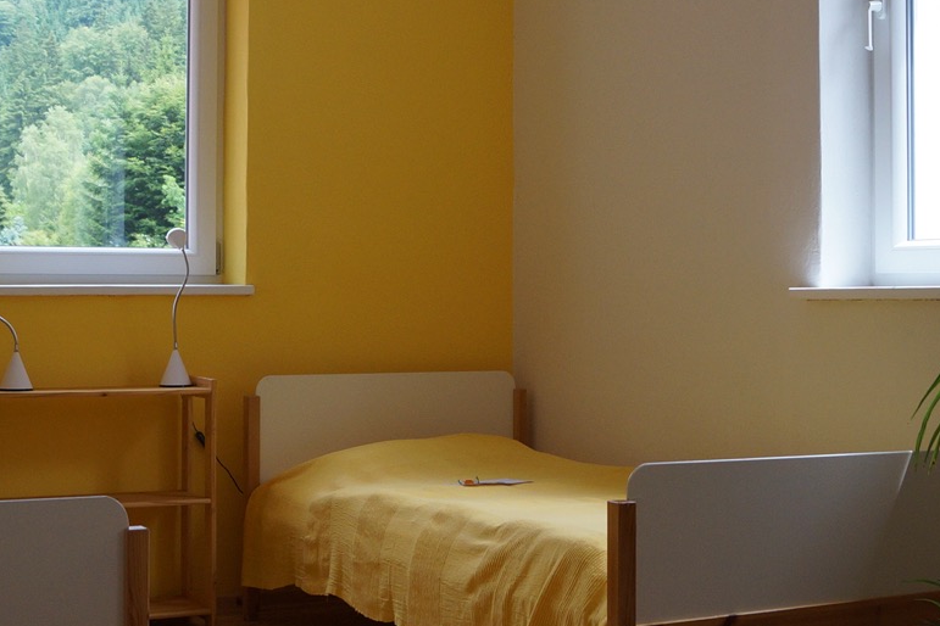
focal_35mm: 63
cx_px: 424
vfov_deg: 21.5
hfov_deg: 31.9
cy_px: 235
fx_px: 1645
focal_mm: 18
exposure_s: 1/160
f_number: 4
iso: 400
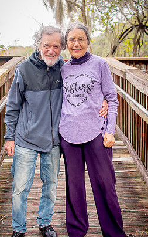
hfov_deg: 22.0
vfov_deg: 34.5
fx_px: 380
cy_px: 113
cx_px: 65
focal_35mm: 59
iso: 200
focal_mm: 35
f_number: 3.5
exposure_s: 1/250
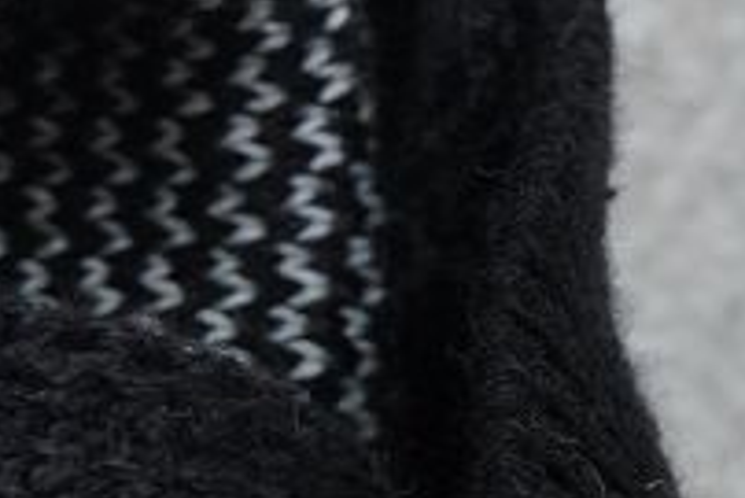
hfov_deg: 9.2
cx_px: -841
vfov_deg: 6.6
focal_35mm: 208
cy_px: 48
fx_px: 4307
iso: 1600
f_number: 10
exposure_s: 1/100
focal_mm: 35
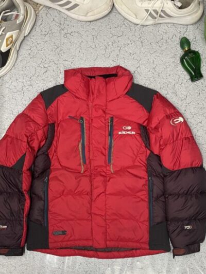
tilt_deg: -89.6
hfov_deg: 53.1
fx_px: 206
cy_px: 137
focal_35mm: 26
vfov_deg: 67.3
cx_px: 103
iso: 200
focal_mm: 4.2
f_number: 1.6
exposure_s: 1/50
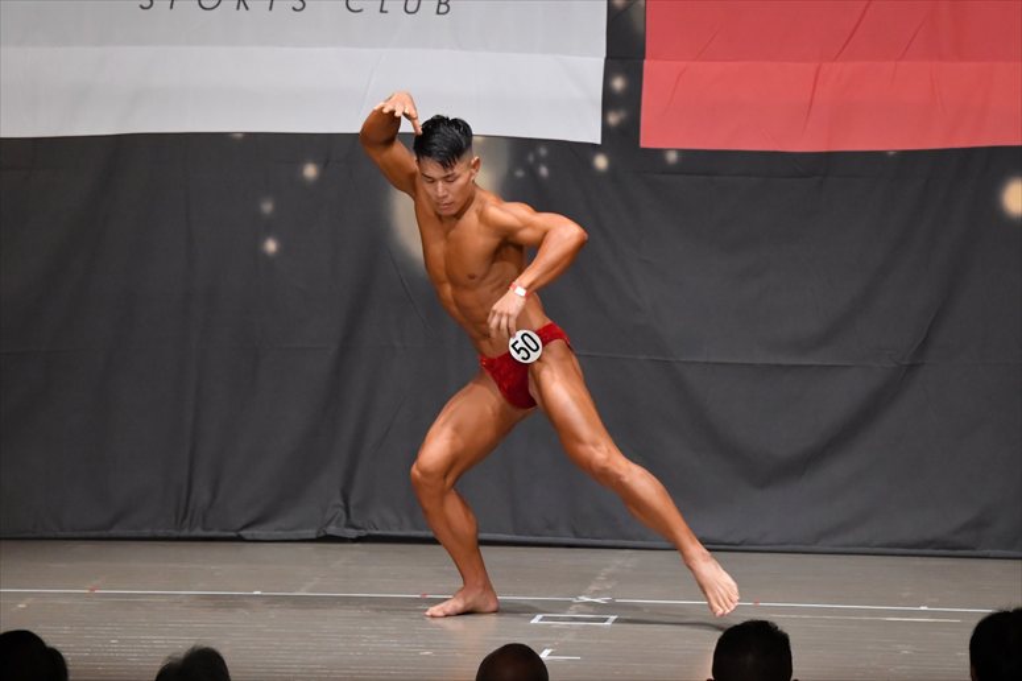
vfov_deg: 6.8
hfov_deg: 10.2
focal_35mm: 202
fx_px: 5732
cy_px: 340
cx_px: 511
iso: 6400
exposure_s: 1/400
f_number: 5.6
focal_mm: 135
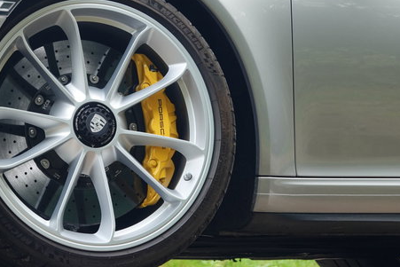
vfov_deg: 7.8
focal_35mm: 177
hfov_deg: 11.6
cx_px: 125
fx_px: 1967
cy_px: 132
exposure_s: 1/25
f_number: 4
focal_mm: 38.04
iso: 100
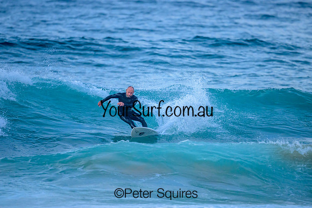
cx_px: 156
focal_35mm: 800
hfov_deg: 2.6
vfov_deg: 1.7
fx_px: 6935
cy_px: 104
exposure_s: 1/2000
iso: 2200
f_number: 6.3
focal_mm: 800
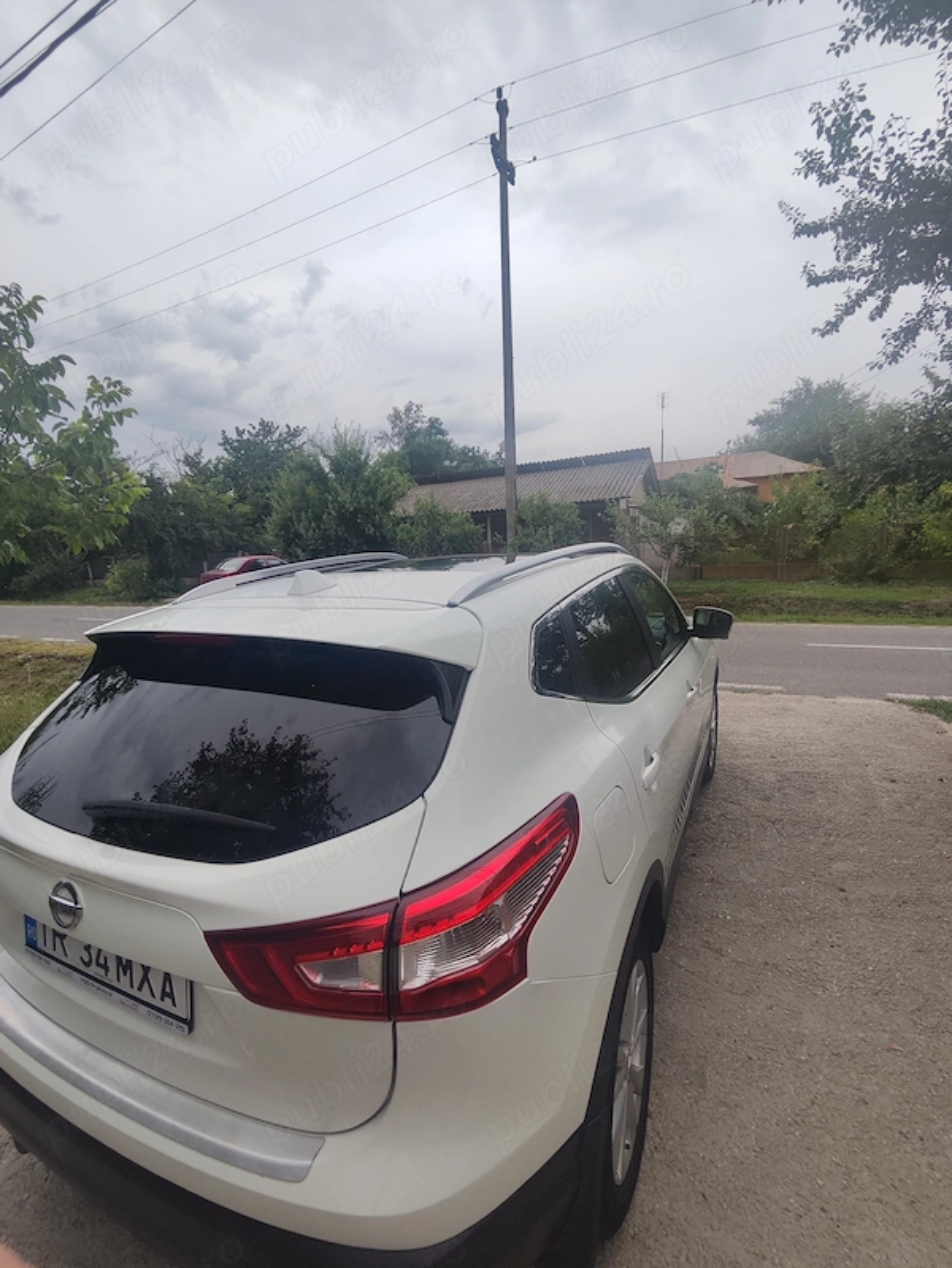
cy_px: 634
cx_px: 476
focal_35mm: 16
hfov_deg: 78.2
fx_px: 586
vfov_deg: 94.5
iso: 50
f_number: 2.2
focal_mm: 1.65
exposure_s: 1/997
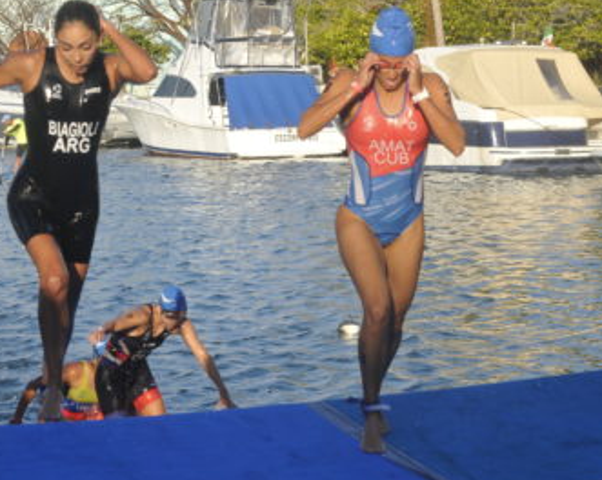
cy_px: 238
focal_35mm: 139
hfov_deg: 13.9
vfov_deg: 11.1
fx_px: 2474
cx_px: 242
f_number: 10
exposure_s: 1/320
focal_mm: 80
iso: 400
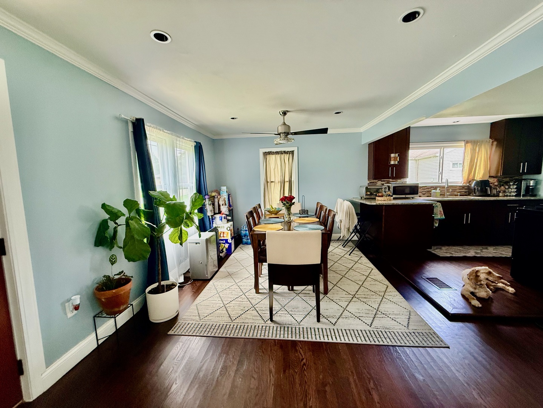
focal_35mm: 14
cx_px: 272
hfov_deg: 102.1
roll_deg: +1.2
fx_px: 220
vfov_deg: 85.7
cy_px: 204
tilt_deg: -5.9
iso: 320
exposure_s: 1/99
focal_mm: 2.22
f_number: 2.2
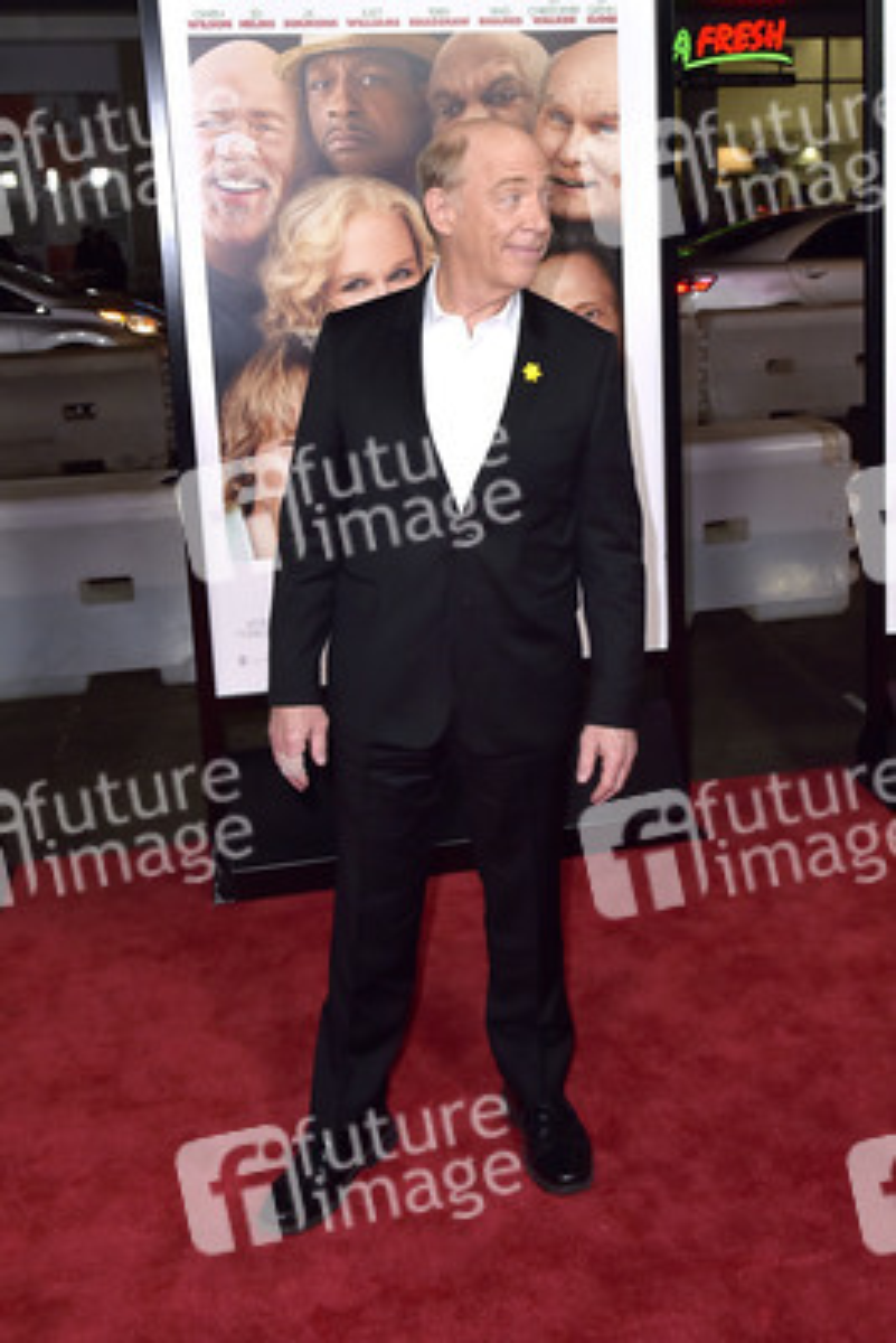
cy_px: 672
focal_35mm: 31
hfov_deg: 42.4
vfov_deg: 60.3
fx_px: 1156
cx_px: 448
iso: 500
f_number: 6.3
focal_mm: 31
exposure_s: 1/320
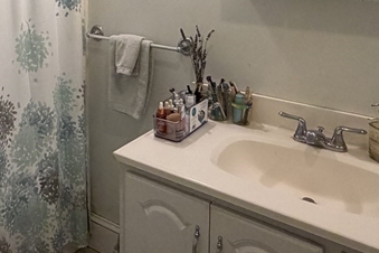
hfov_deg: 41.6
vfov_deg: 28.3
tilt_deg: -5.2
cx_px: 50
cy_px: -12
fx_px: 463
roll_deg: +0.2
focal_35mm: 44
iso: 320
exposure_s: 1/120
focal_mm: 2.22
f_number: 2.2
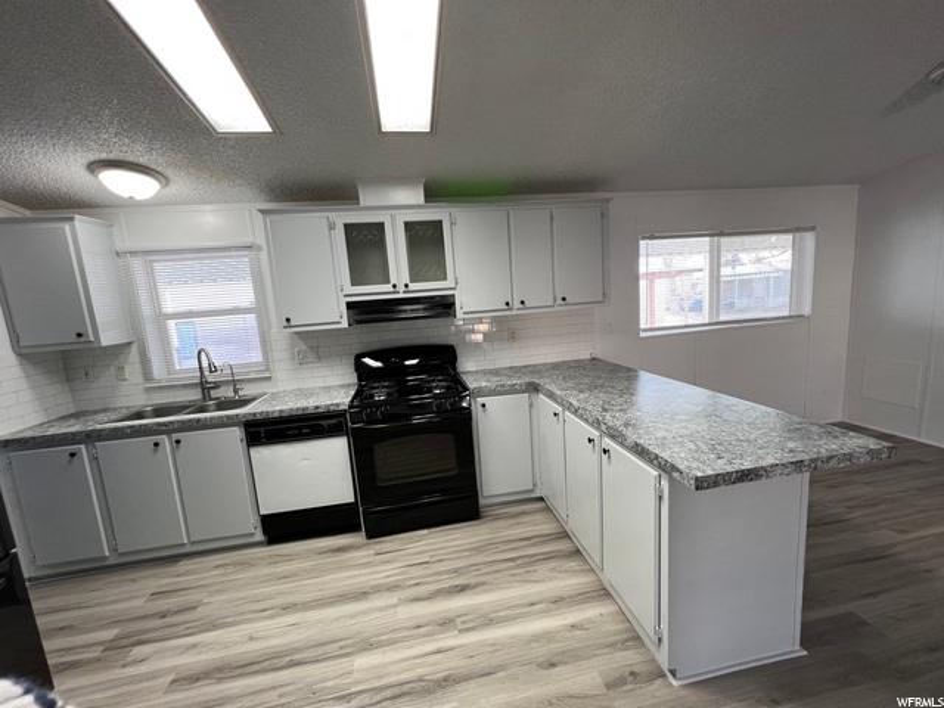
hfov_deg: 106.2
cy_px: 354
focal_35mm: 13
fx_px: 355
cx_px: 472
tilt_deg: -8.9
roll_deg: +4.7
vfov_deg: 89.9
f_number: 1.8
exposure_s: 1/120
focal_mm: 1.57
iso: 200
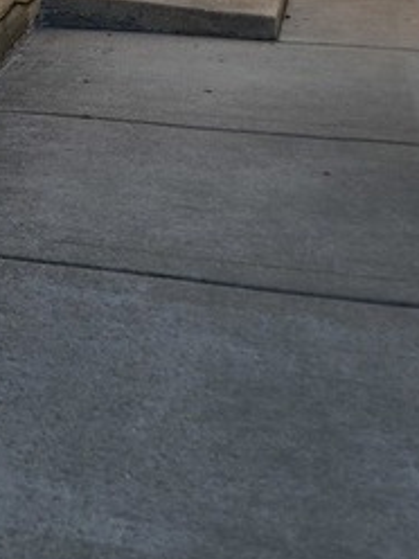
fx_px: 1614
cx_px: -162
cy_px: -29
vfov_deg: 19.0
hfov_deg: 14.1
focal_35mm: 100
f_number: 1.8
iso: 12
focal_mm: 6.4
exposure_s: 1/507
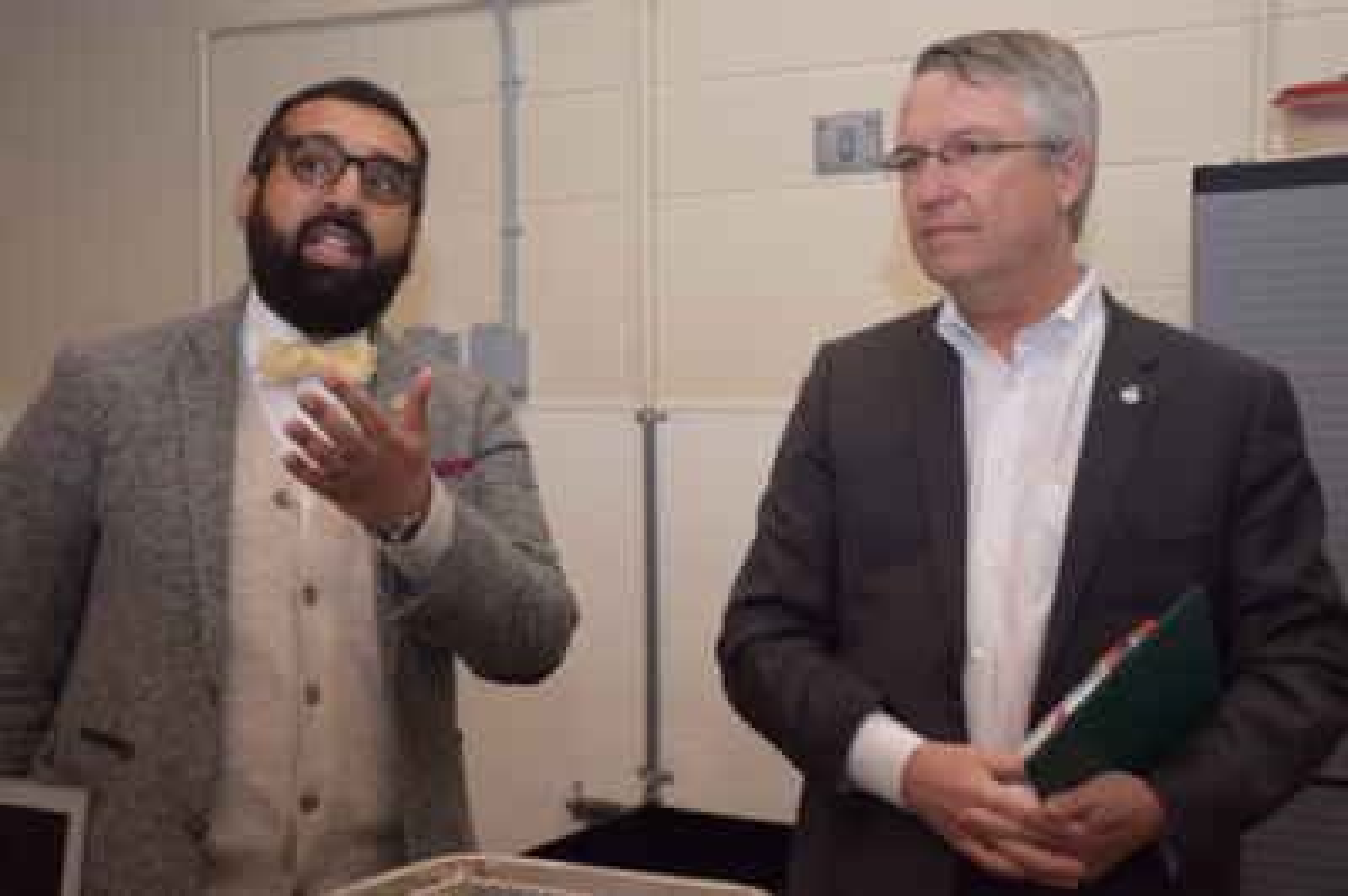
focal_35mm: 51
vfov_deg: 26.4
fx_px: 1908
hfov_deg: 38.9
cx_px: 674
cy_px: 448
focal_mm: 34
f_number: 4.5
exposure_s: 1/80
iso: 800
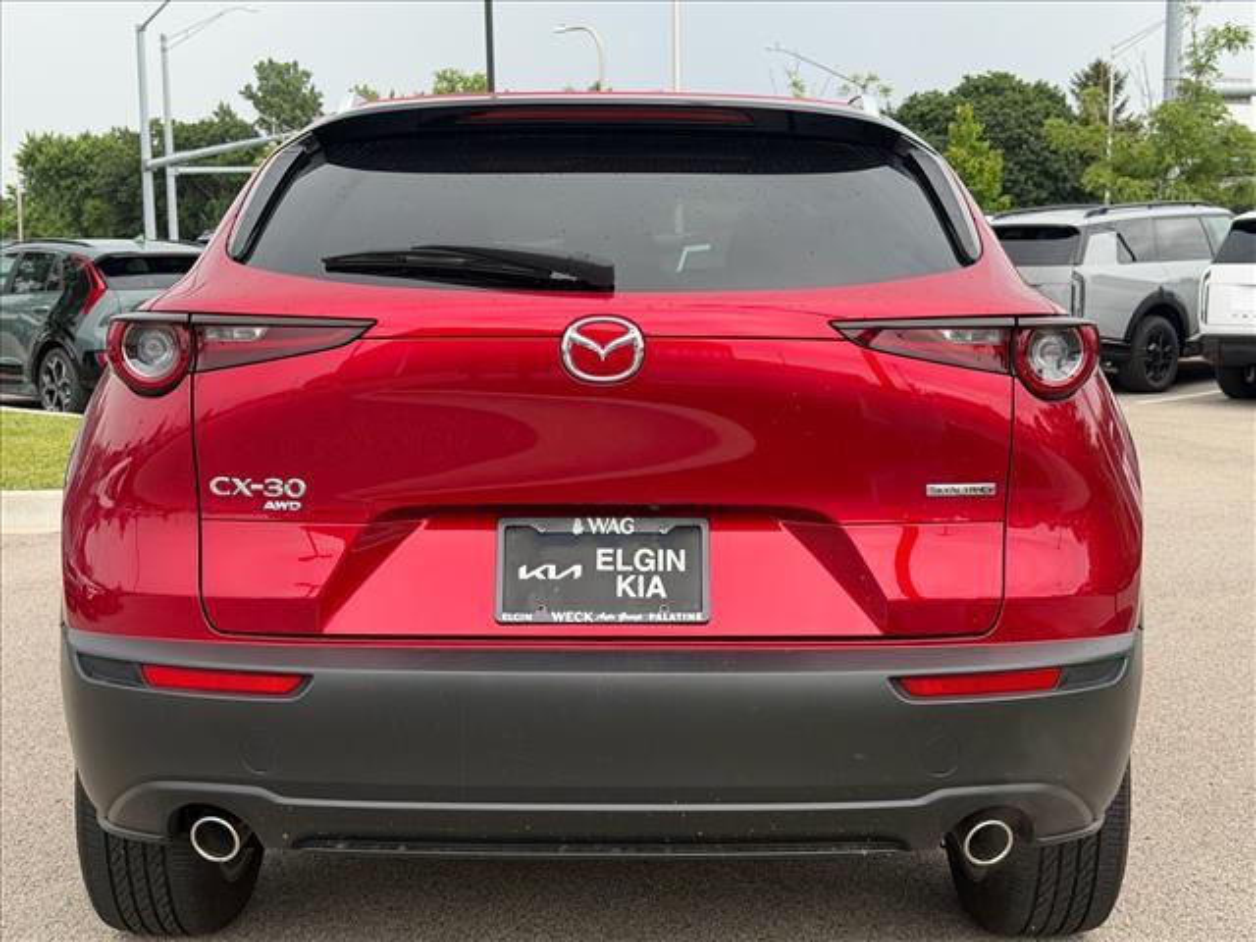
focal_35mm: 48
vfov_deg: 30.3
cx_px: 628
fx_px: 1742
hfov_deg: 39.7
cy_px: 471
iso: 64
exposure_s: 1/427
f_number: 1.78
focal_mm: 6.76
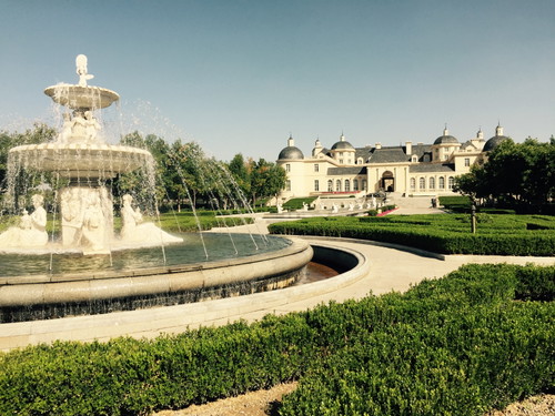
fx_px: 465
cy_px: 208
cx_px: 278
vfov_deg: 48.2
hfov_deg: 61.7
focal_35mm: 29
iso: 32
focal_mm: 4.15
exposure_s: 1/2326
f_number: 2.2
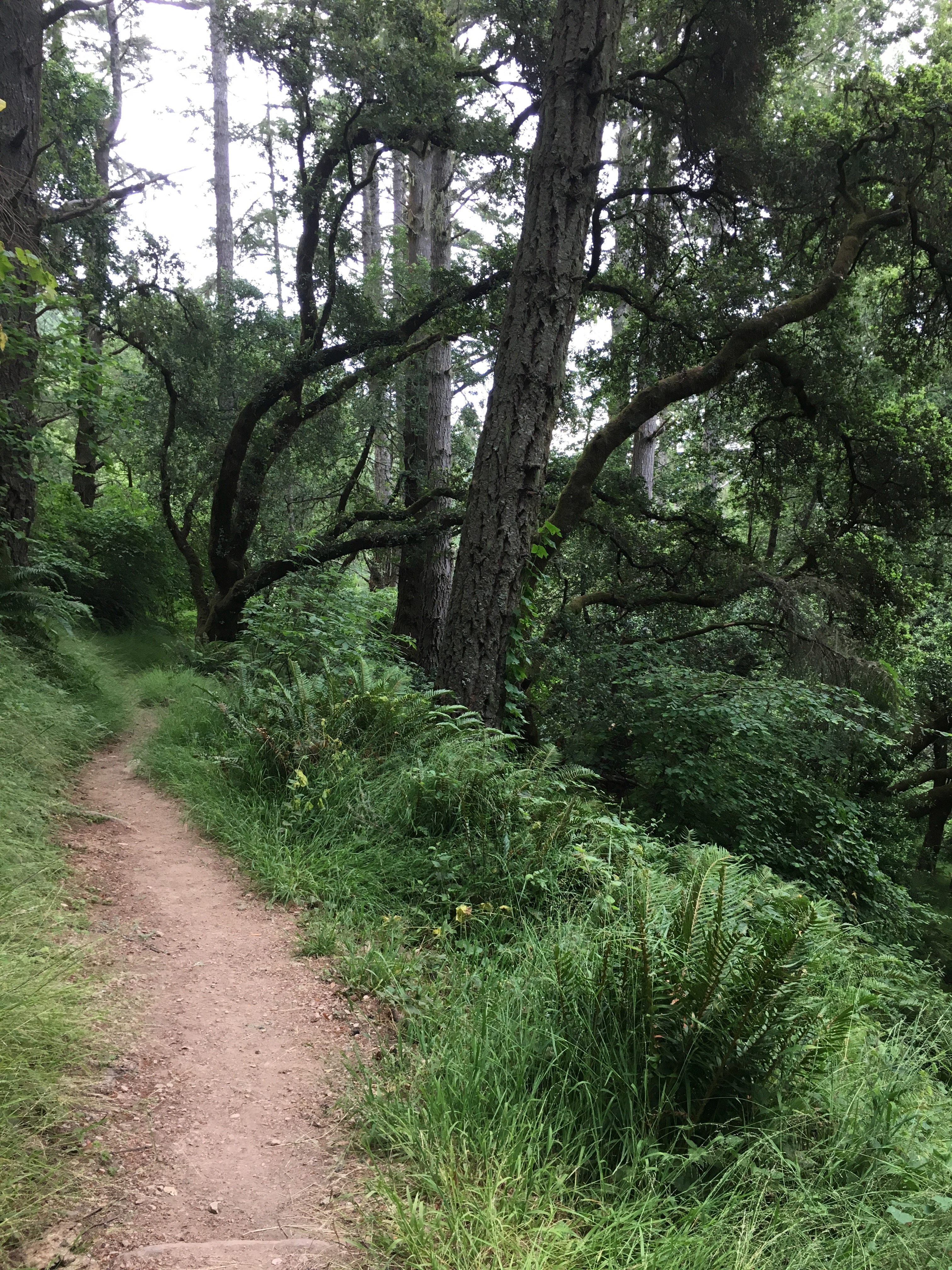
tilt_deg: -7.8
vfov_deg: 61.7
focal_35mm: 29
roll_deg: +0.6
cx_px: 476
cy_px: 635
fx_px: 1063
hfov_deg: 48.2
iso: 25
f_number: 2.2
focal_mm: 4.15
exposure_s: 1/30
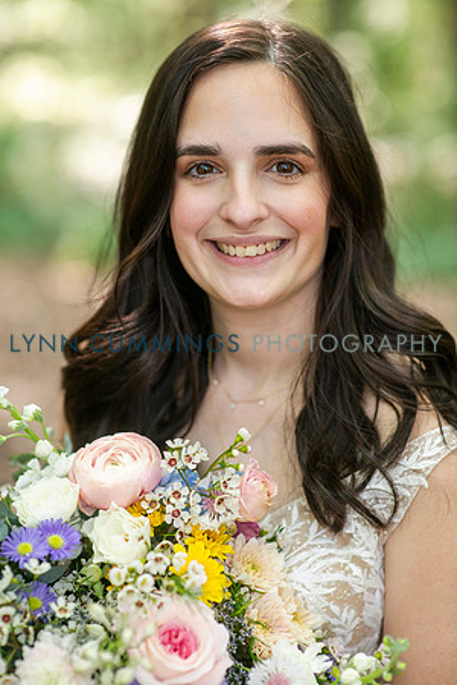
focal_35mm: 85
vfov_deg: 23.9
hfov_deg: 16.1
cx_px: 228
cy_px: 342
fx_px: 1618
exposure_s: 1/400
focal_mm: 85
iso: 320
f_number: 2.2
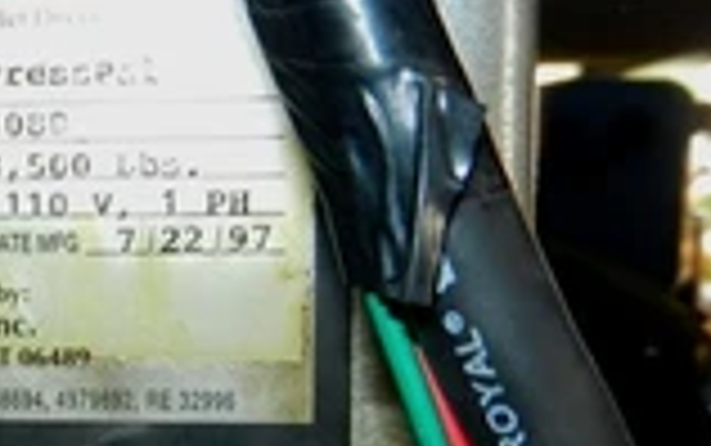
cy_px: 293
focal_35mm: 67
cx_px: 32
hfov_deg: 29.0
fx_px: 1299
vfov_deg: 19.4
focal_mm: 4.5
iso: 200
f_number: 3.5
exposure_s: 1/30
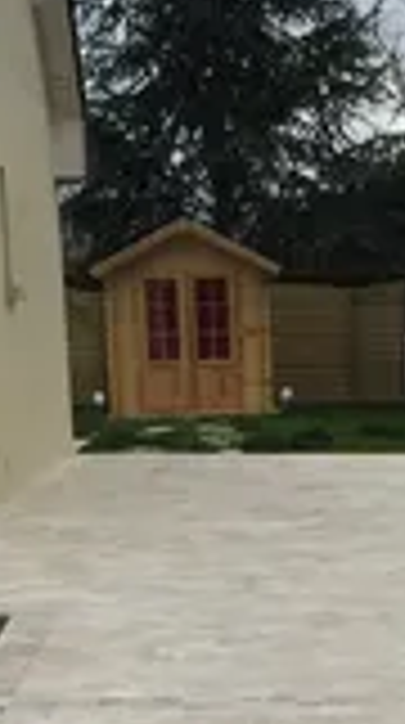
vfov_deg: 17.2
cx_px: 428
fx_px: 2264
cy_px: 917
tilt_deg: -16.2
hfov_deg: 10.1
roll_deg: +0.0
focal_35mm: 118
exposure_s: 1/1980
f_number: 2.2
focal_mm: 4.15
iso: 32
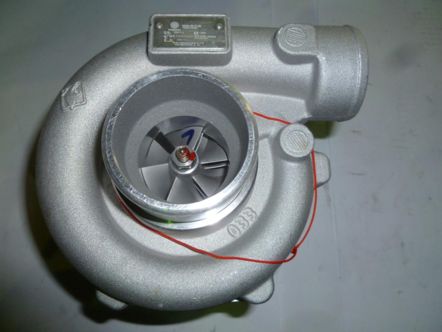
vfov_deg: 49.7
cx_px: 221
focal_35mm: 28
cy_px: 166
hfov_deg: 63.4
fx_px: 358
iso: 160
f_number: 3.3
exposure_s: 1/30
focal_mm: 5
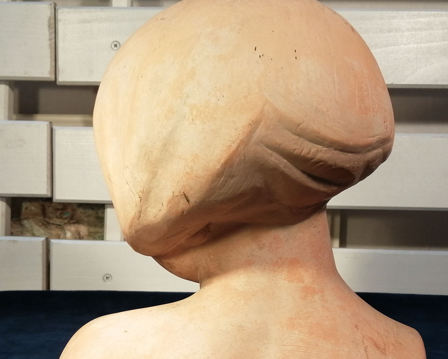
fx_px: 623
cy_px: 236
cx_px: 243
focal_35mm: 47
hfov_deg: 39.5
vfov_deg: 31.9
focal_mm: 3.46
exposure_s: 1/100
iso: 64
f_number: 1.8
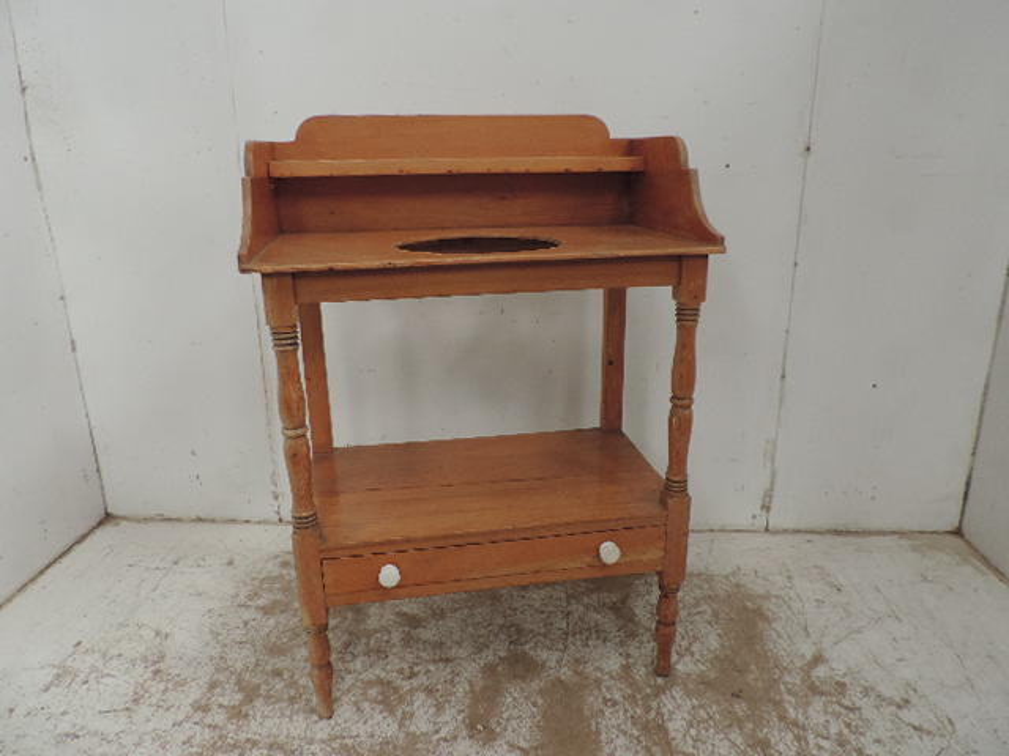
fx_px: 700
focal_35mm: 24
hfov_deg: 71.6
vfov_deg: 56.8
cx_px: 504
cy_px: 378
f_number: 3
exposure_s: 1/30
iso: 200
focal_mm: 4.3
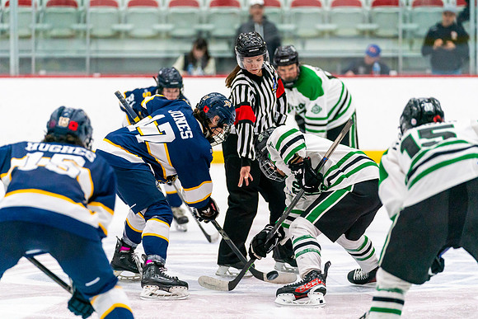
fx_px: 2397
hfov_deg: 11.4
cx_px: 242
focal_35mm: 181
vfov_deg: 7.6
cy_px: 151
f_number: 2.8
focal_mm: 158
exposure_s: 1/1250
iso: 3200
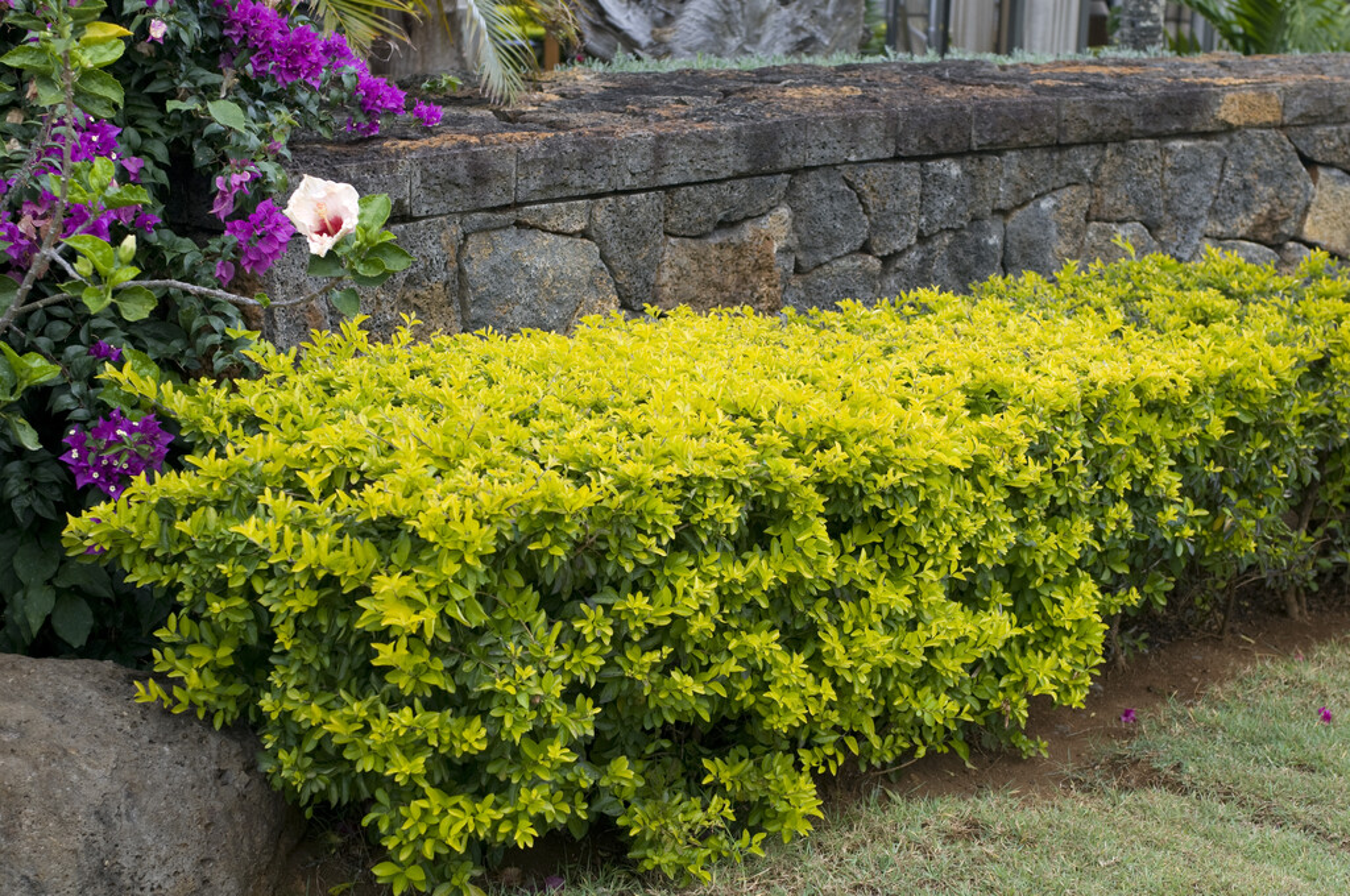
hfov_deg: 29.9
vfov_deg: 20.1
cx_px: 675
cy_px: 448
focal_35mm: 68
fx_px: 2528
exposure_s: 1/160
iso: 200
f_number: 5
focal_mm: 45
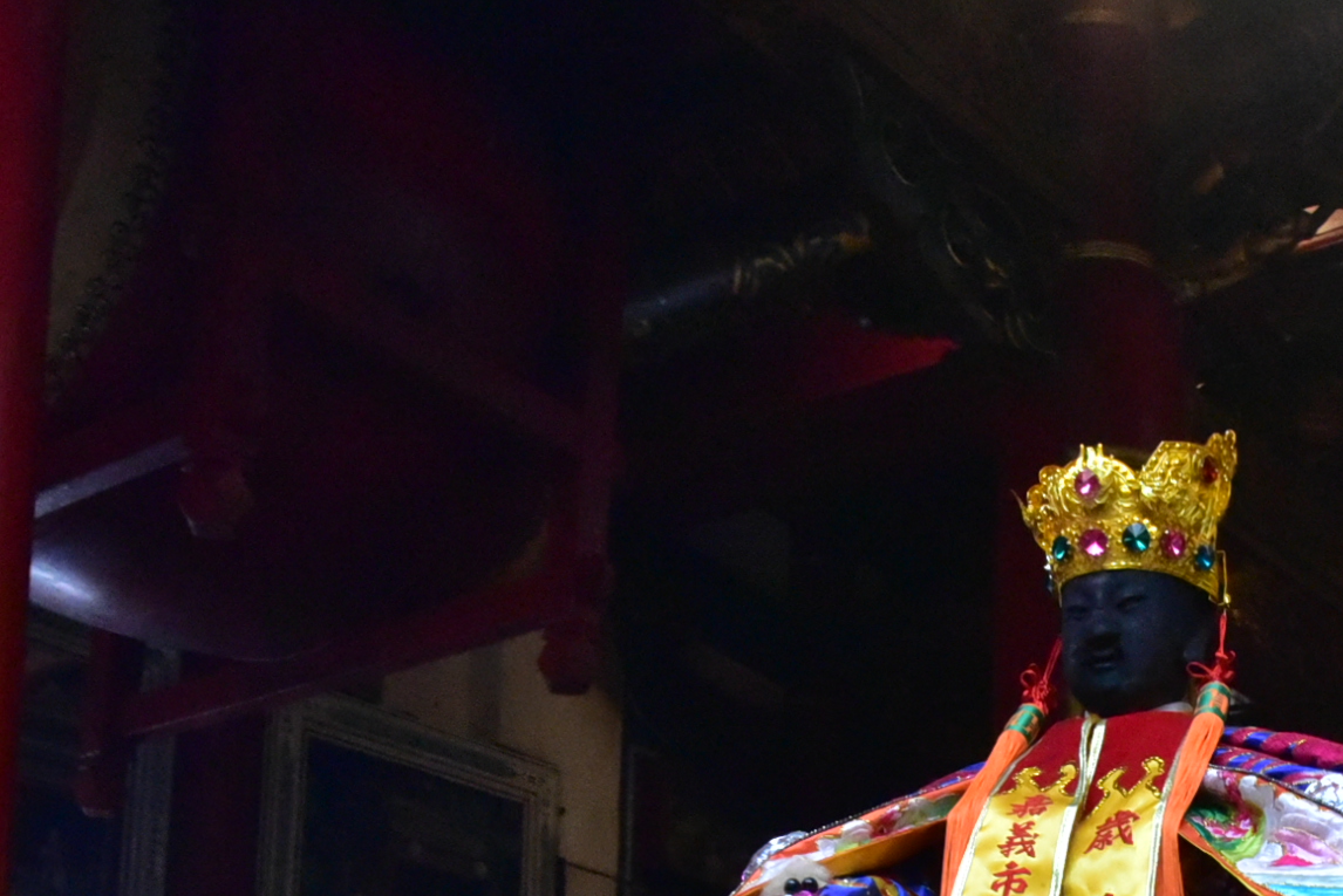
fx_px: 2351
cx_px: 1050
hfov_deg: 31.2
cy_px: 1079
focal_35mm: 63
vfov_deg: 20.2
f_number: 13
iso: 12800
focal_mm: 24
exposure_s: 1/160
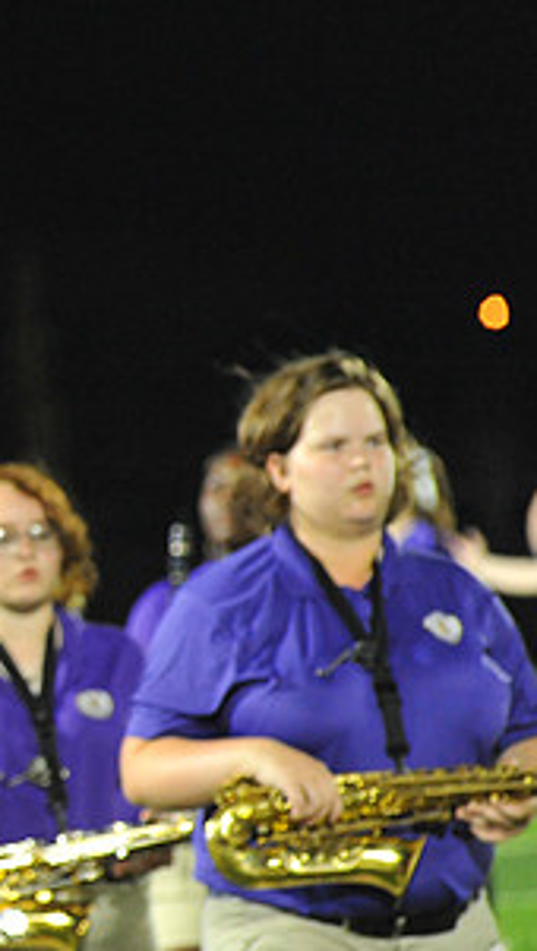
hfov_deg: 3.0
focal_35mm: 403
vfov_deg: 5.4
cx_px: -338
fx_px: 10170
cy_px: 534
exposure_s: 1/250
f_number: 5.6
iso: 5000
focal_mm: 200
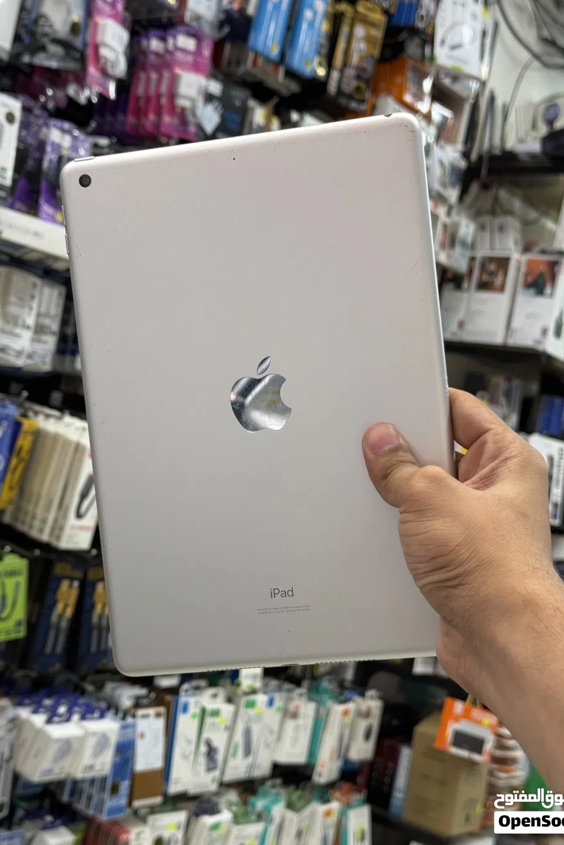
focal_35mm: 51
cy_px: 417
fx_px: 1198
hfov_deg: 26.5
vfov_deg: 38.9
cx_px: 277
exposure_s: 1/190
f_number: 1.78
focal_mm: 6.76
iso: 50
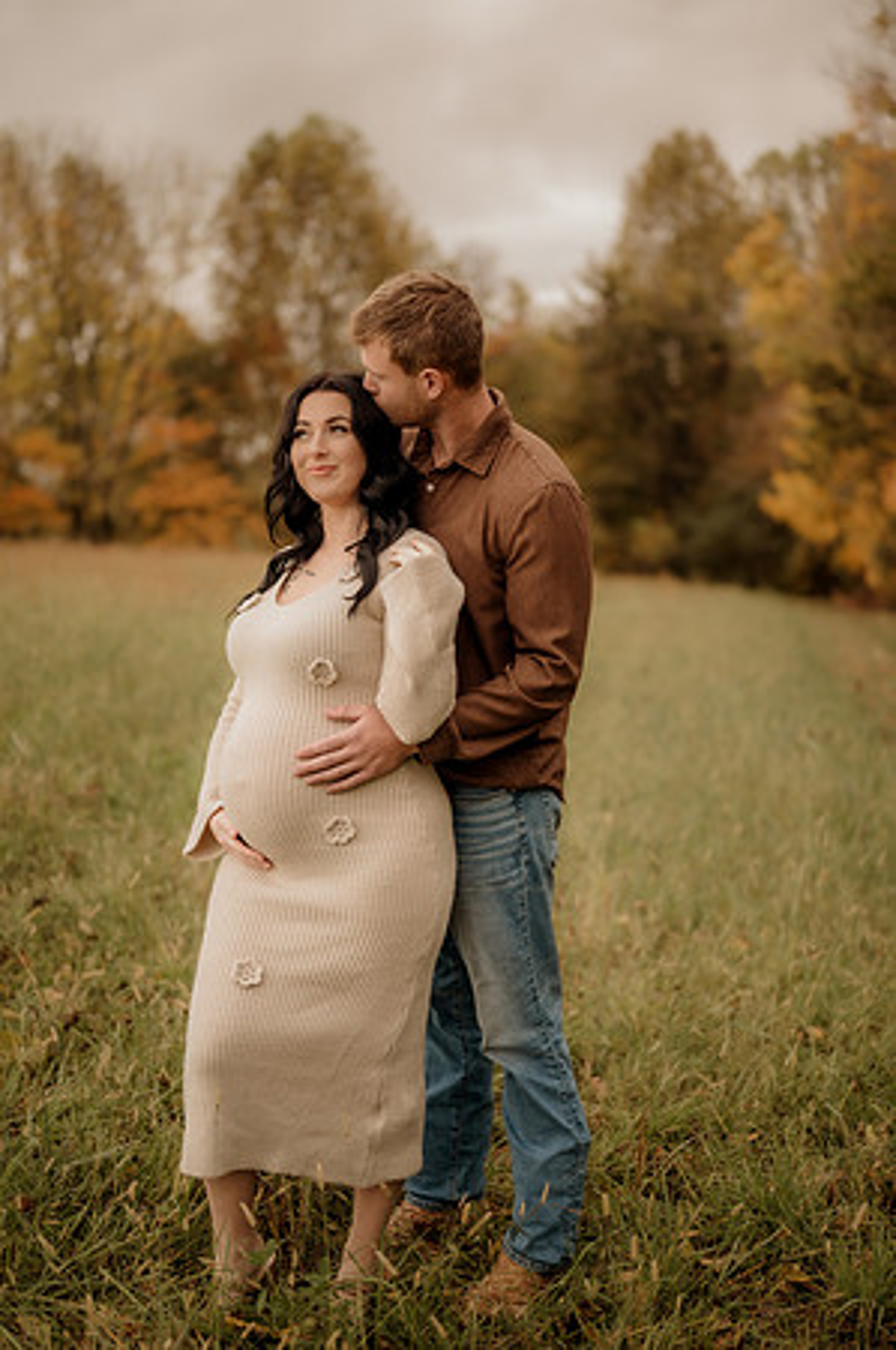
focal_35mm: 50
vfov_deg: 39.6
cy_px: 675
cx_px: 448
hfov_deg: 26.9
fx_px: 1871
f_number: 1.8
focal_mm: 50
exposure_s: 1/320
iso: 200
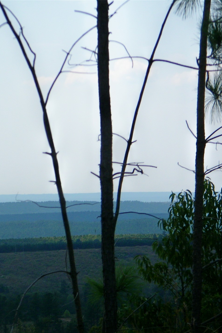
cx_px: 27
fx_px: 1452
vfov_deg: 13.1
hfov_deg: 8.7
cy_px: 167
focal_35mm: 157
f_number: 9.4
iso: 80
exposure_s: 1/320
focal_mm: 20.1
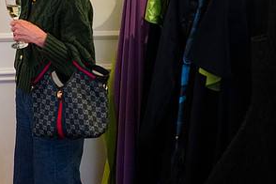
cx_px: 23
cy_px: 15
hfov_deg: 24.8
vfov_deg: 17.0
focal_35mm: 79
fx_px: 606
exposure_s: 1/125
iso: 4000
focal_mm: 40
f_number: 3.2
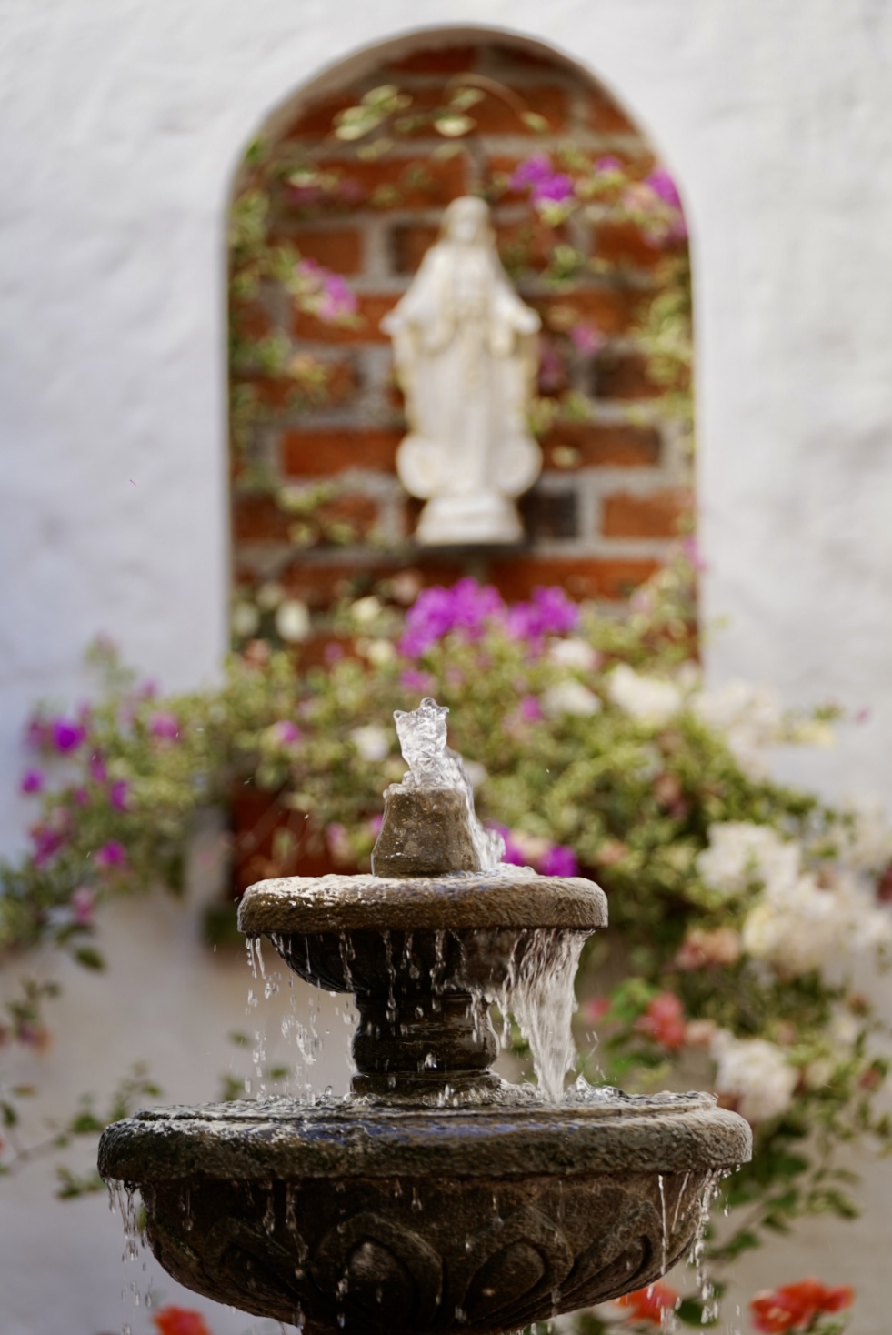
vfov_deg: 14.0
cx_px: 446
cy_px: 668
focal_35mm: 146
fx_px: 5417
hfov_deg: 9.4
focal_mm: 146
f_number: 2.8
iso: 100
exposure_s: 1/160
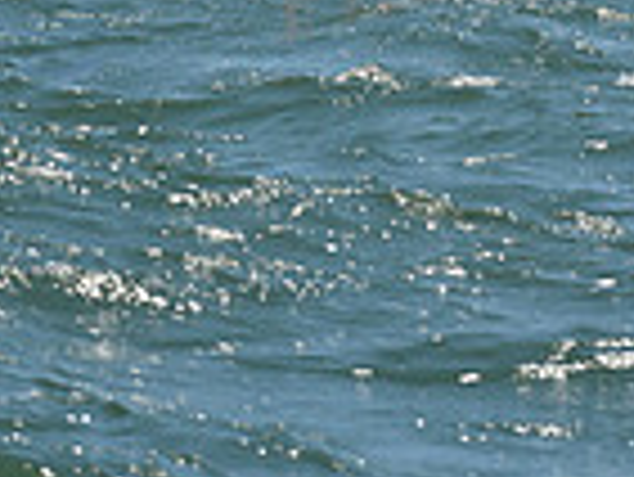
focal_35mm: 435
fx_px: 7974
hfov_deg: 4.5
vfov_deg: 3.4
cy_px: -702
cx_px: 38
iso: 280
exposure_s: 1/1250
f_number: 8
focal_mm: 110
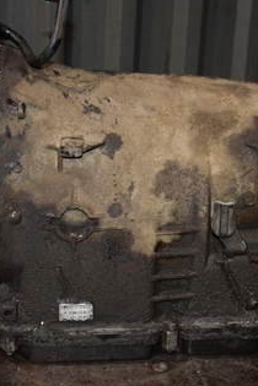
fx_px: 720
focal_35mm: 67
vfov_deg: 30.1
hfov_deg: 20.3
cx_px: 103
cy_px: 170
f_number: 5
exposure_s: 1/60
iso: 800
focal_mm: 22
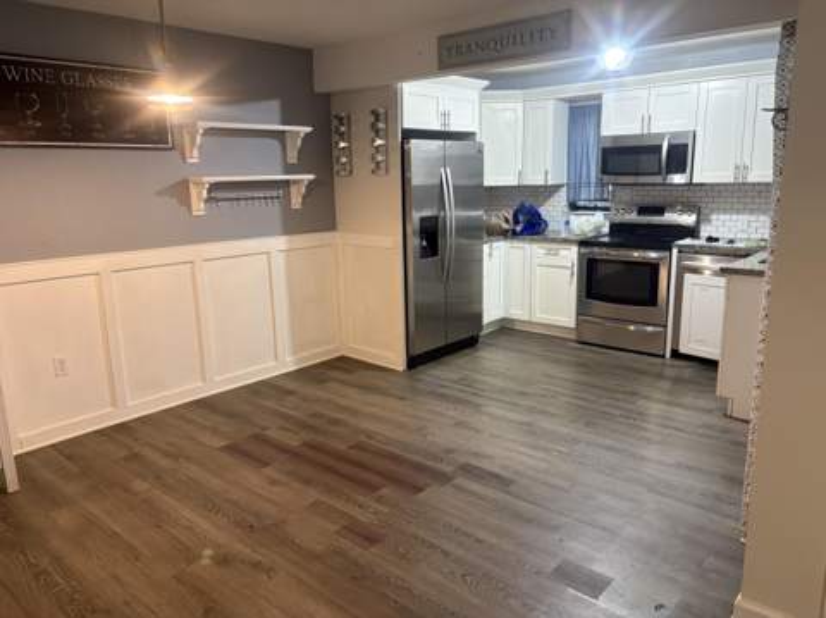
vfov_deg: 53.0
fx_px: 620
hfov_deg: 67.4
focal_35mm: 26
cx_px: 413
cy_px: 309
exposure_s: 1/60
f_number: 1.6
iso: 200
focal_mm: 5.96
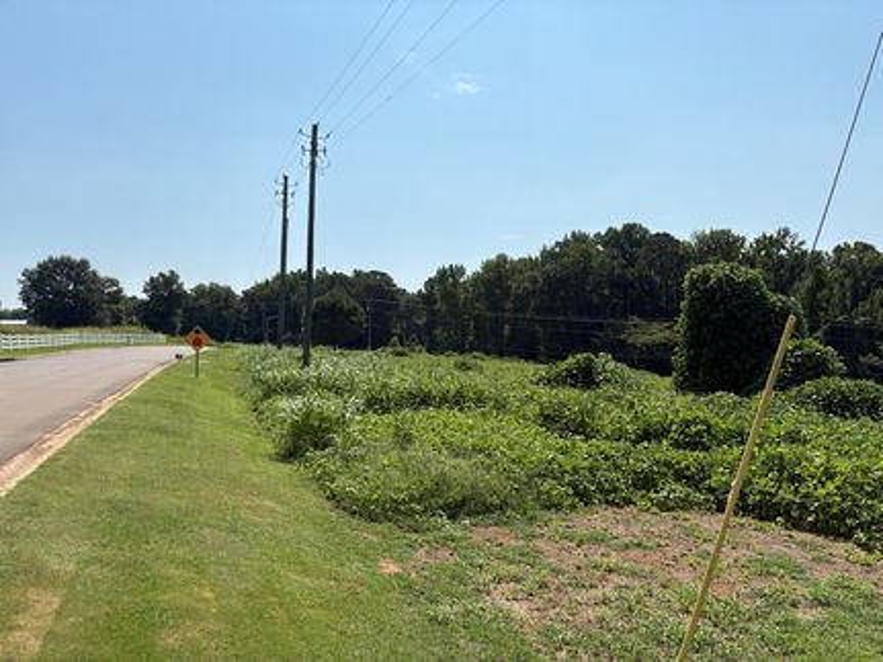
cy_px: 331
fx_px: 663
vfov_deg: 53.0
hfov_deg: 67.3
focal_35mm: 26
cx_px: 442
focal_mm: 5.96
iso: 50
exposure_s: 1/5814
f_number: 1.6
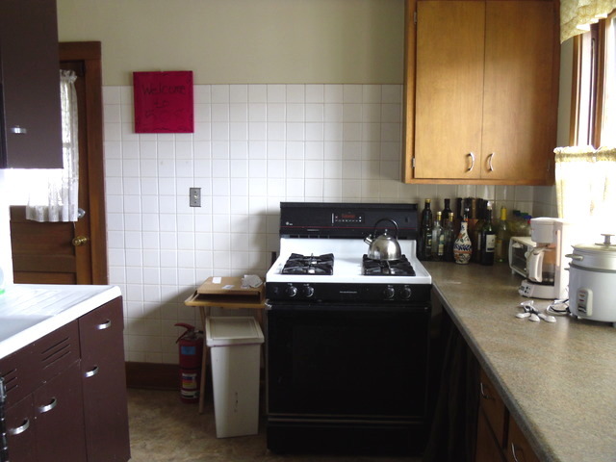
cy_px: 231
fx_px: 552
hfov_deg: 58.4
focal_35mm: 31
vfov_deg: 45.4
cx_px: 308
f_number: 3.3
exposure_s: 1/22
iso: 100
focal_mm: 5.6
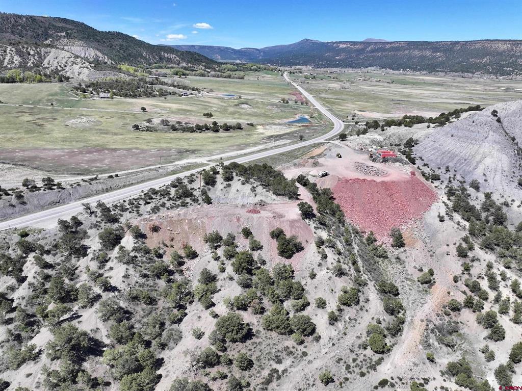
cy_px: 196
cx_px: 261
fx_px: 362
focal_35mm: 24
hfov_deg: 71.6
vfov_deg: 56.8
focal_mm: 12.29
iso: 100
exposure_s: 1/1600
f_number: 2.8
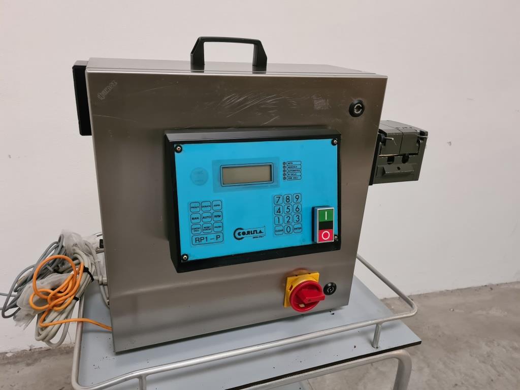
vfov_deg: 53.1
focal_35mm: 26
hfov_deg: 67.3
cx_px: 260
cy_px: 195
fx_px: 391
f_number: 1.8
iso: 640
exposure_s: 1/50
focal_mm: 5.4
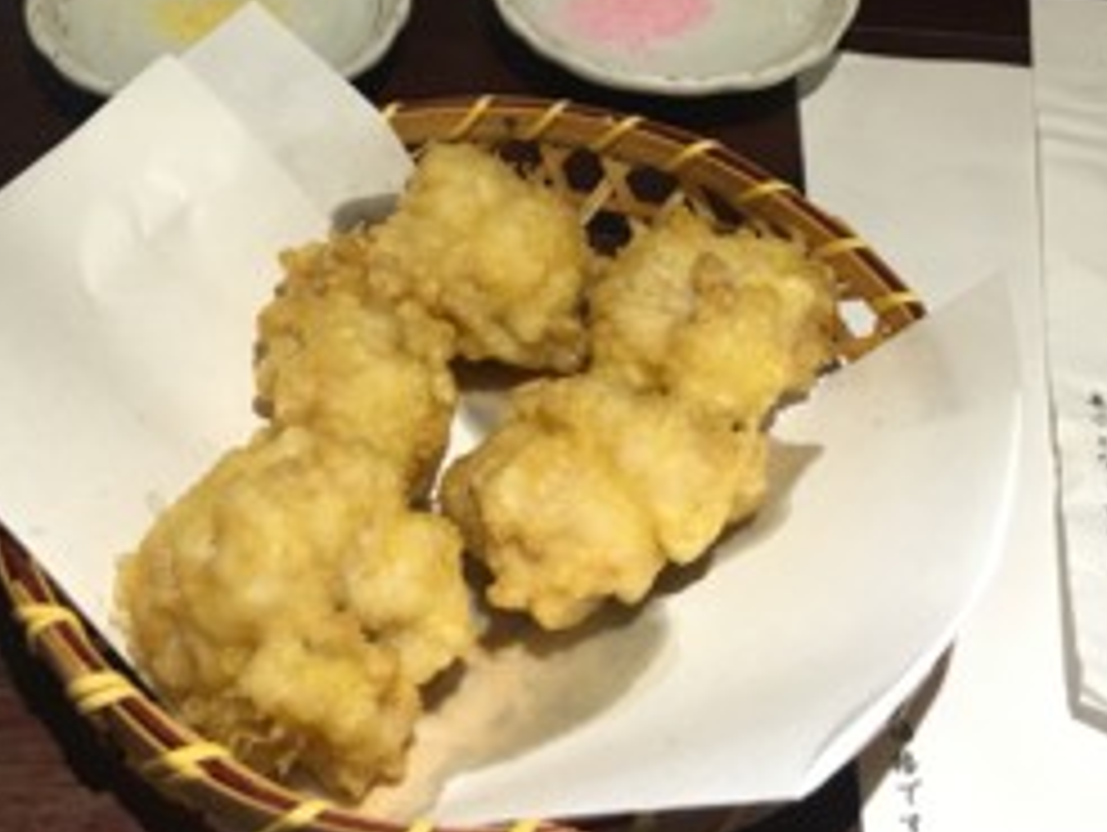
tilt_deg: -38.3
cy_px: 112
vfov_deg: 26.8
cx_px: 472
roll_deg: -0.8
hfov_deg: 36.1
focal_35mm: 53
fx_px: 1697
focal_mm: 4.15
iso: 25
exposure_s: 1/15
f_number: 2.2
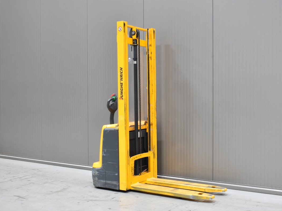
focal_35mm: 48
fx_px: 387
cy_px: 105
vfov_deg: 30.5
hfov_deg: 39.9
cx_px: 157
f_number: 5.6
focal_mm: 29
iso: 1250
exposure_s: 1/25
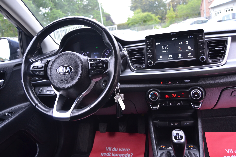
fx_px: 177
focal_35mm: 27
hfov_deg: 67.4
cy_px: 78
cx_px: 118
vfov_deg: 47.9
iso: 400
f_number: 4.5
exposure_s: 1/80
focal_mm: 18
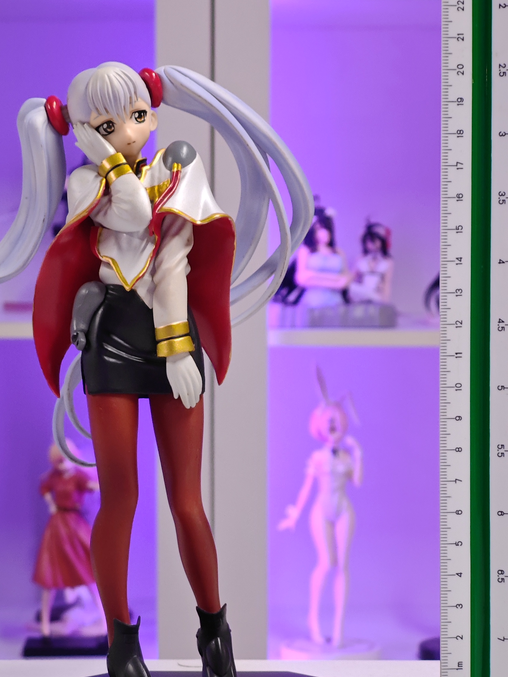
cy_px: 391
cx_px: 191
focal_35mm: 113
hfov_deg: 13.1
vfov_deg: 17.4
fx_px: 2211
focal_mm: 7.48
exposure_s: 1/16.8
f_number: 2.4
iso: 400
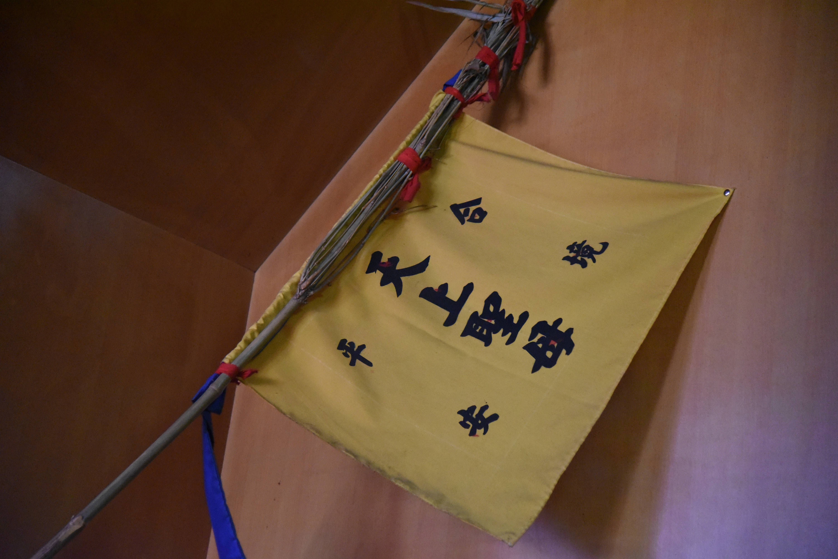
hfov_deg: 23.9
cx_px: 419
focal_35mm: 85
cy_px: 280
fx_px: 1979
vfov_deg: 16.1
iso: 12800
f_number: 4
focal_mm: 85
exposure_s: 1/200
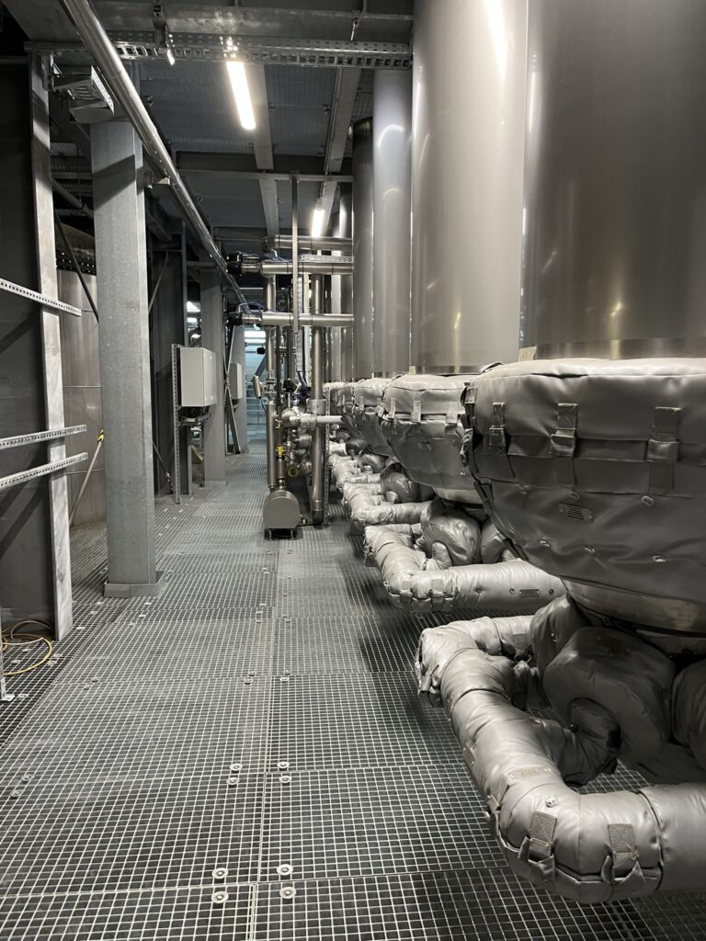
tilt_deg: -7.3
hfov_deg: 53.1
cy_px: 470
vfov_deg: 67.3
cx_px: 353
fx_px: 707
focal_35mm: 26
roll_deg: -1.3
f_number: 1.6
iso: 200
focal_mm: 5.1
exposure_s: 1/50
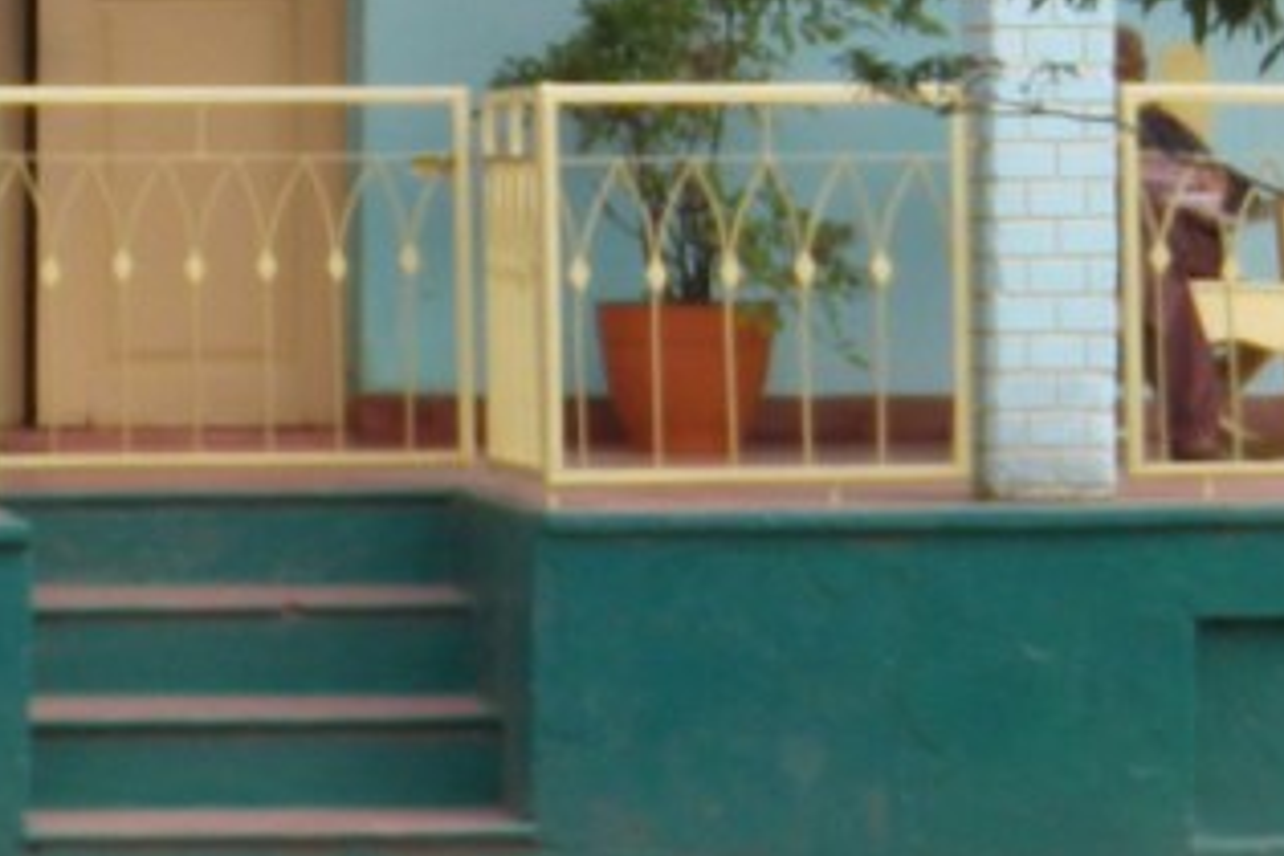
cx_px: 53
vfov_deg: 5.8
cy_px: -436
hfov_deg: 8.8
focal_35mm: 234
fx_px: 8345
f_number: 4.5
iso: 80
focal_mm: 10.4
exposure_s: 1/100
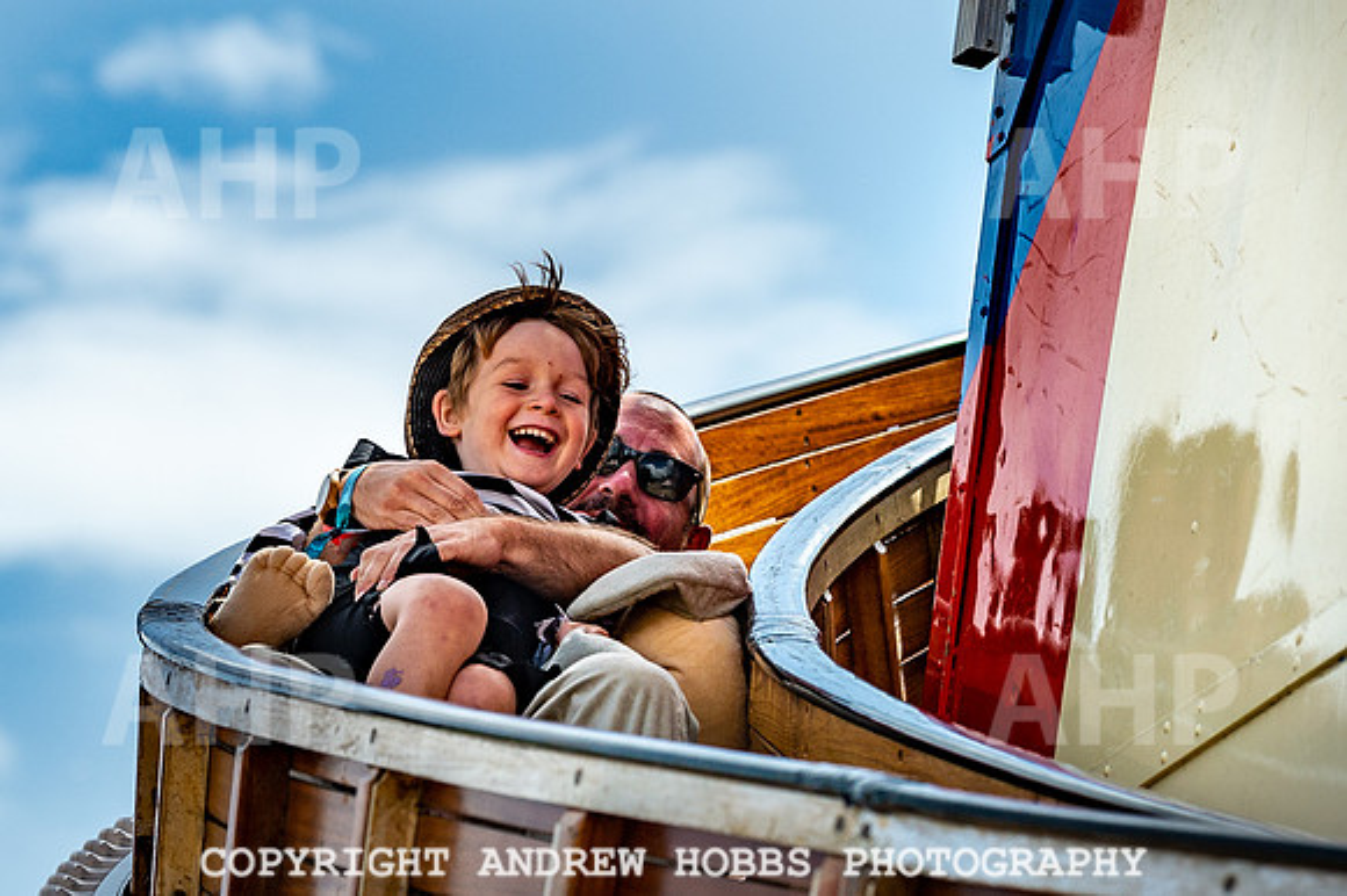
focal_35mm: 249
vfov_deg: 5.5
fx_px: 9311
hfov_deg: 8.3
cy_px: 395
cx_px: 683
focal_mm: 120
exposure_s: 1/1600
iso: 100
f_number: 5
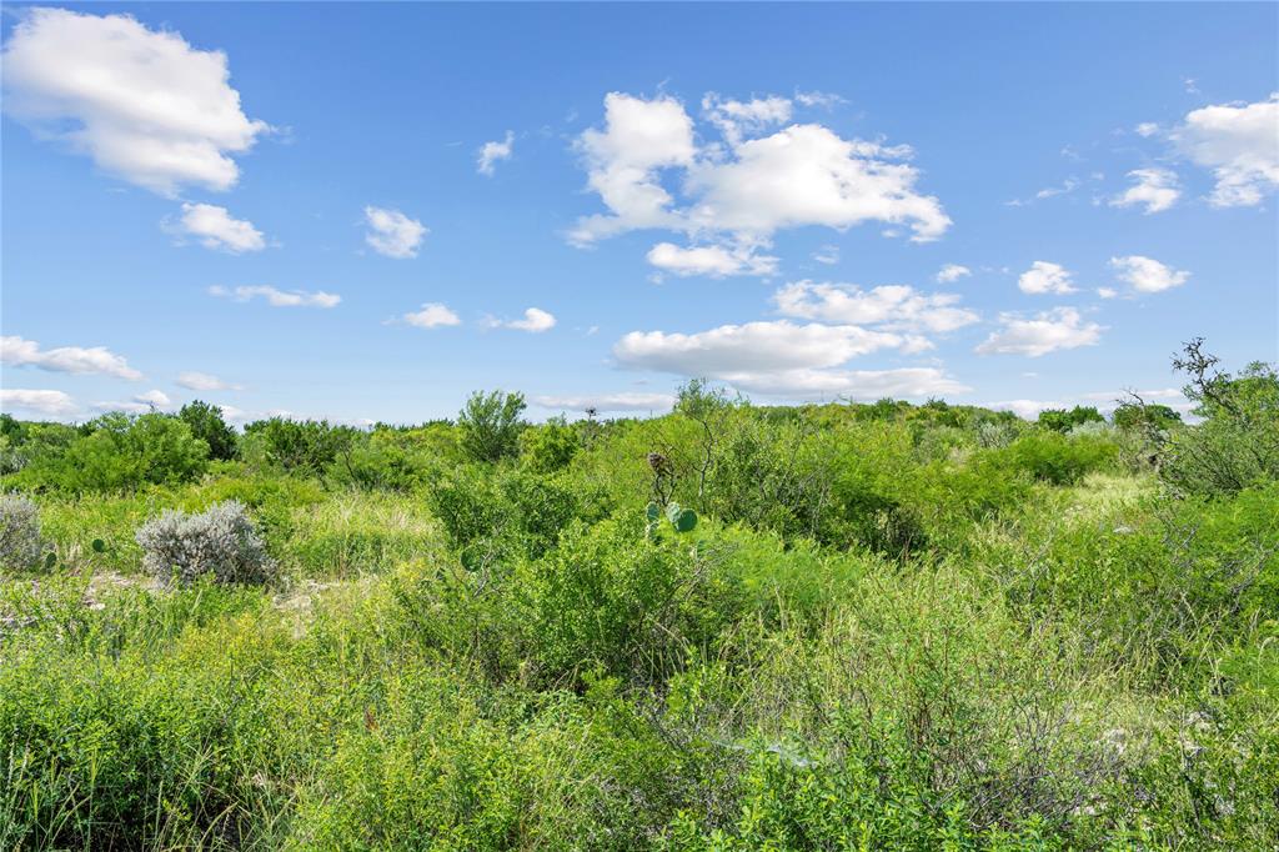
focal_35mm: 29
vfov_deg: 44.9
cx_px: 640
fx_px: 1030
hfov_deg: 63.7
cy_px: 426
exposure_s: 1/125
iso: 64
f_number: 11
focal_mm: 29
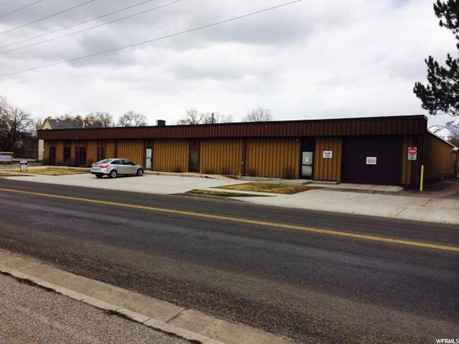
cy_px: 172
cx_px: 230
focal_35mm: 30
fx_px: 398
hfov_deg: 60.0
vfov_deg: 46.8
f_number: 2.2
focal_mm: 4.12
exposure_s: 1/3165
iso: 40
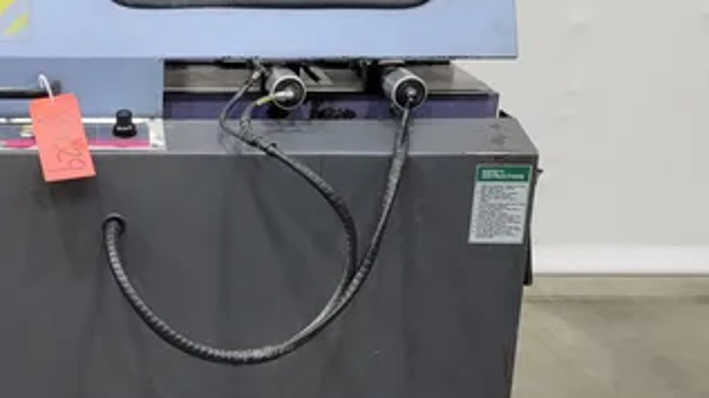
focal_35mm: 67
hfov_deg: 30.0
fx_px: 1259
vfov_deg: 18.0
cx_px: 63
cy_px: 236
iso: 250
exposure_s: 1/39
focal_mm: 5.4
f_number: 1.8
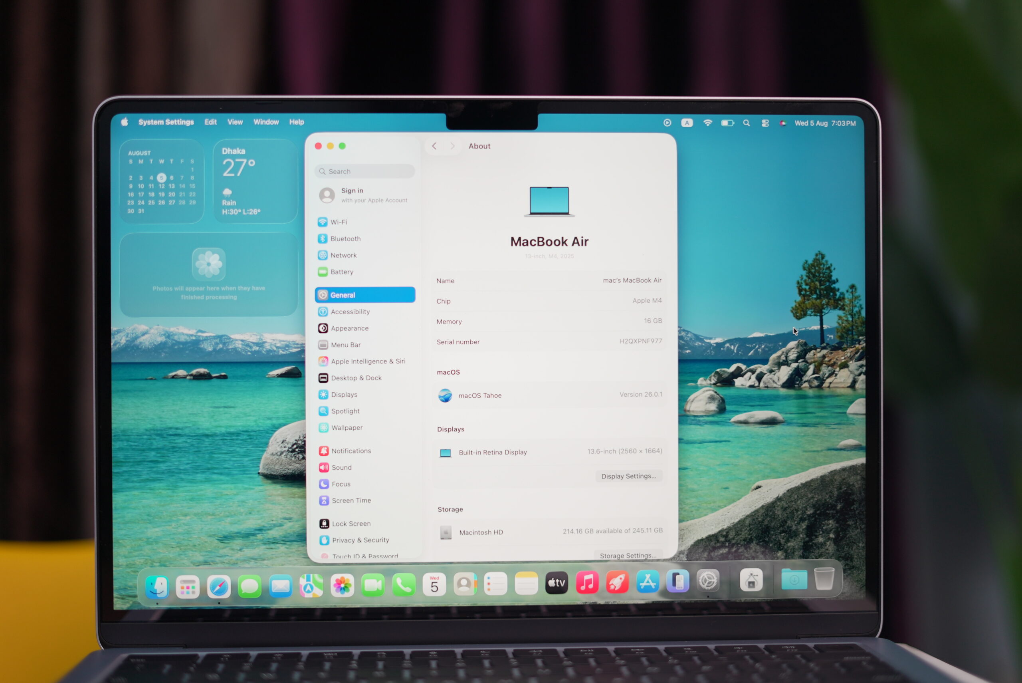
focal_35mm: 50
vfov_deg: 27.0
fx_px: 1420
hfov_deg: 39.6
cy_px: 342
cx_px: 511
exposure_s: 1/100
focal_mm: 50
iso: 320
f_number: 1.8
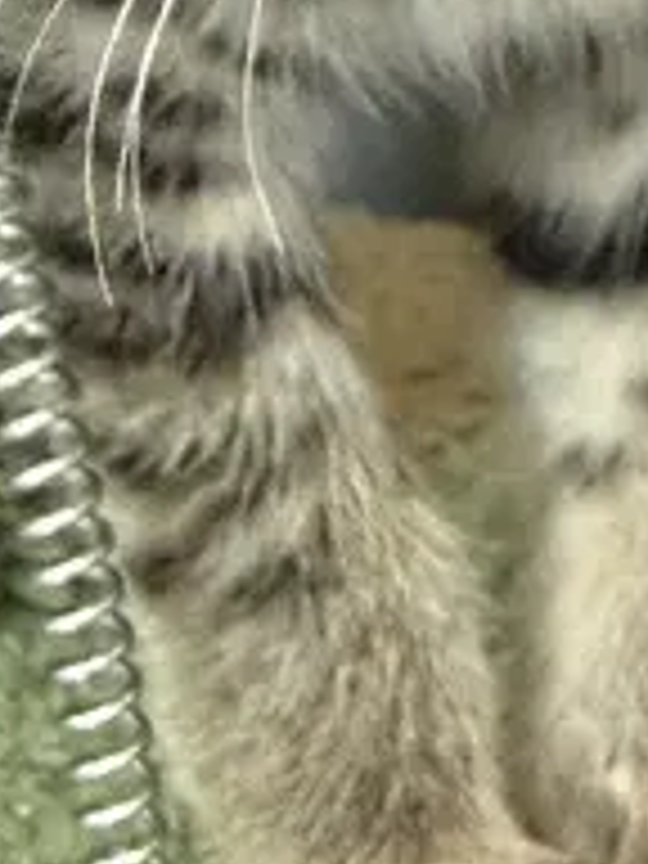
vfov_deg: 15.0
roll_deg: +1.0
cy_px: 36
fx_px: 3245
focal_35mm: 130
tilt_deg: -7.7
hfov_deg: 11.3
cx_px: 576
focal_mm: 2.22
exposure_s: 1/60
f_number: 2.2
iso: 640
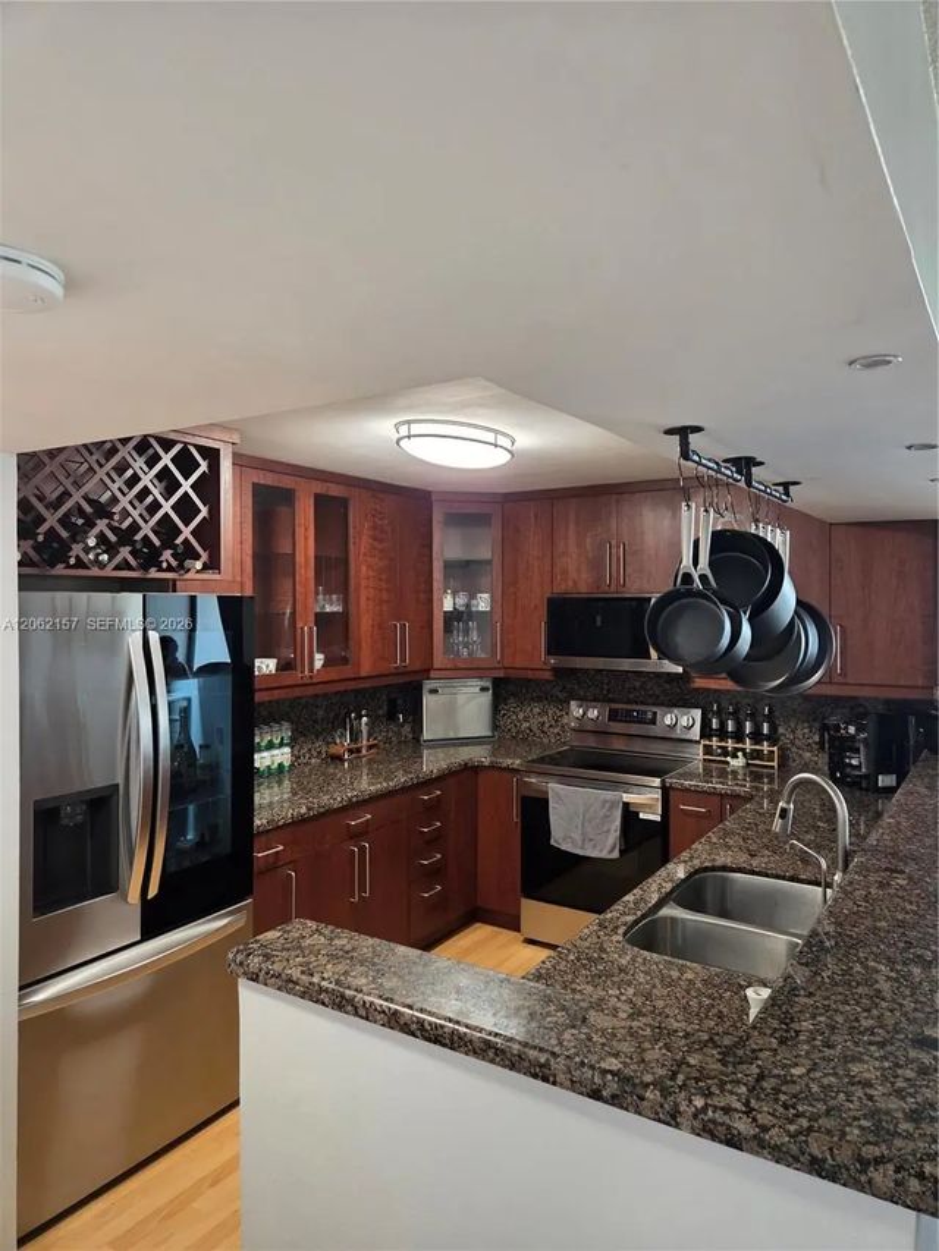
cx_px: 470
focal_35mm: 23
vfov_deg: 73.9
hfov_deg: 58.9
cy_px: 626
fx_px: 832
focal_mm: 5.4
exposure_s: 1/120
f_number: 1.8
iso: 400
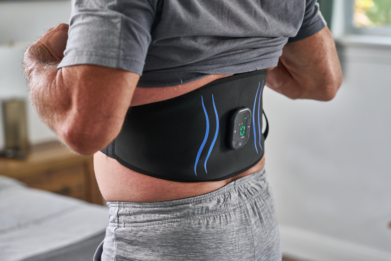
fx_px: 760
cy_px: 130
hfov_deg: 28.8
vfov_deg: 19.5
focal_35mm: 70
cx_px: 196
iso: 400
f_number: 2.8
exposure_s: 1/80
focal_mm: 70
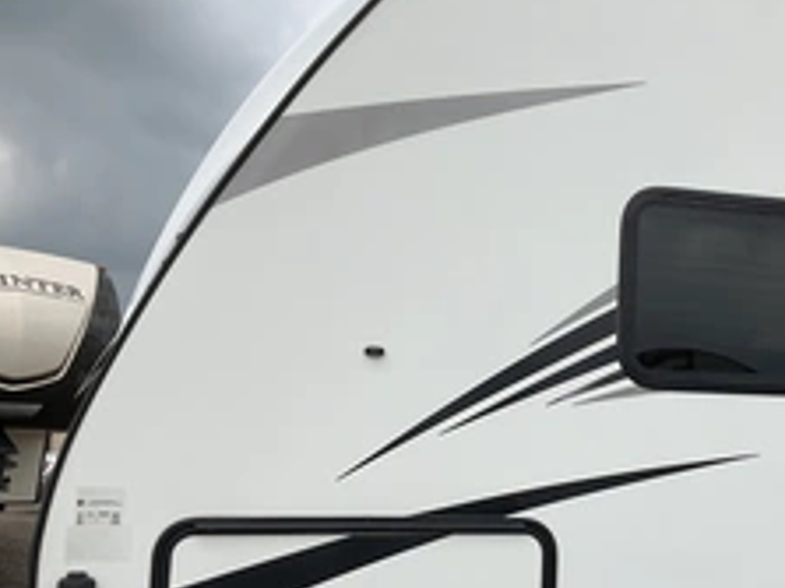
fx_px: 1179
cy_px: 363
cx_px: 644
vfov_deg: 27.9
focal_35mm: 52
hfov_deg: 35.5
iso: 25
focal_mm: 3
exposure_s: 1/1221
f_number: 1.8
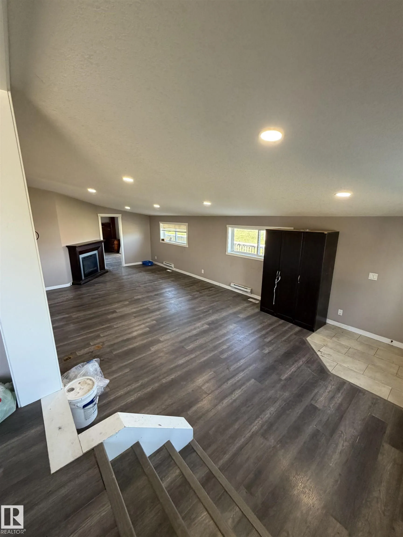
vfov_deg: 102.1
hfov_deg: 85.7
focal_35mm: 14
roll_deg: +0.2
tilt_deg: -14.0
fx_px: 217
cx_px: 202
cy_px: 268
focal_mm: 2.22
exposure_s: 1/60
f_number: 2.2
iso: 200
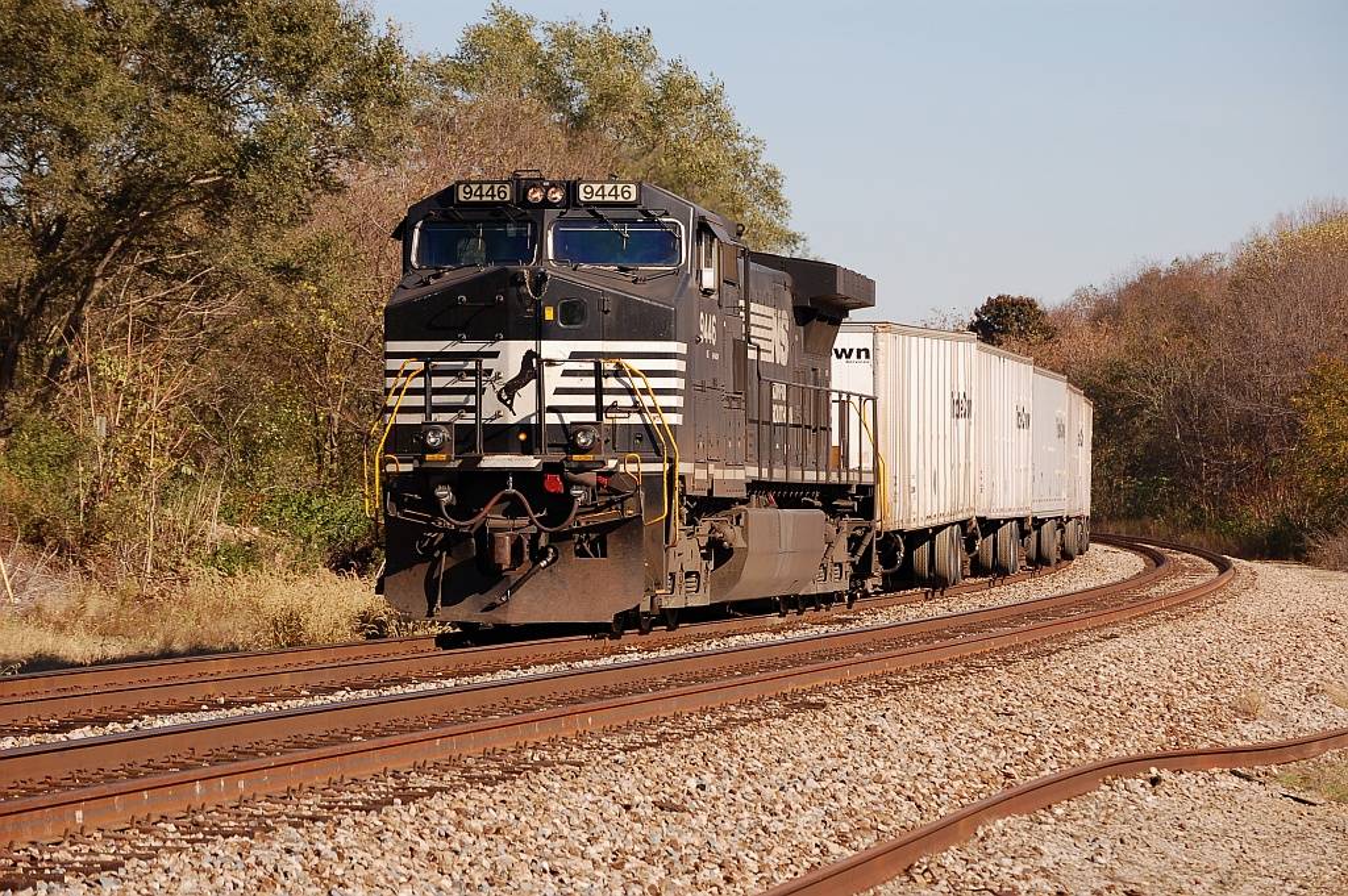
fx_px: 5893
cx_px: 674
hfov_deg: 13.1
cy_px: 448
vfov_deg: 8.7
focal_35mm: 158
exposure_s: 1/500
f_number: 10
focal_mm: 105
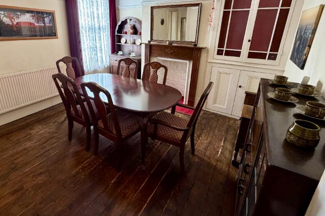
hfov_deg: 86.4
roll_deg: -1.7
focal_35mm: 19
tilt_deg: -18.4
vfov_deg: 63.7
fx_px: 171
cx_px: 141
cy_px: 83
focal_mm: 2.22
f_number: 2.2
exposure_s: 1/121
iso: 320
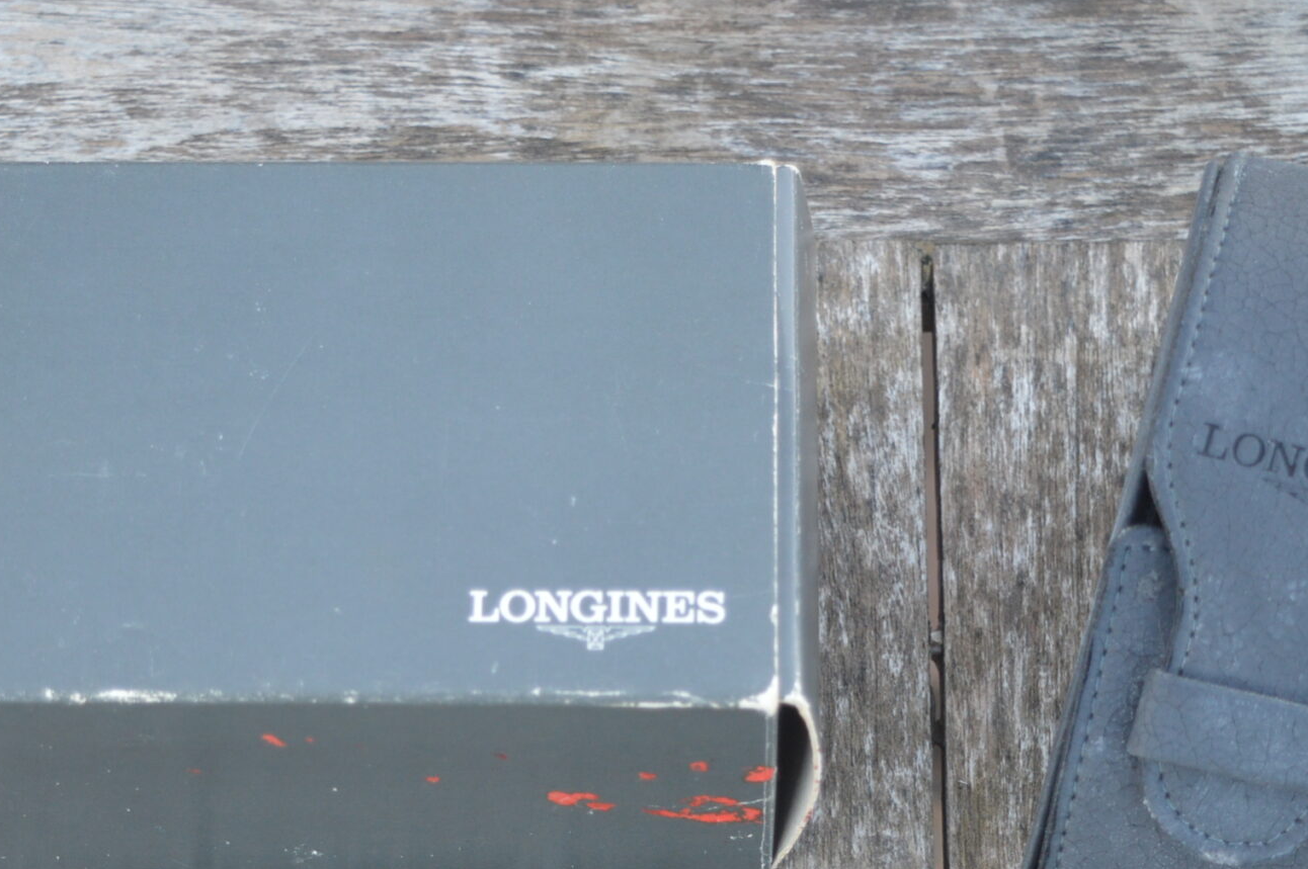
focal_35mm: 107
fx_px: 3884
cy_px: 858
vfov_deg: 12.6
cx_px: 587
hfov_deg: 19.1
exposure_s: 1/40
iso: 400
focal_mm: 36
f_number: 4.8
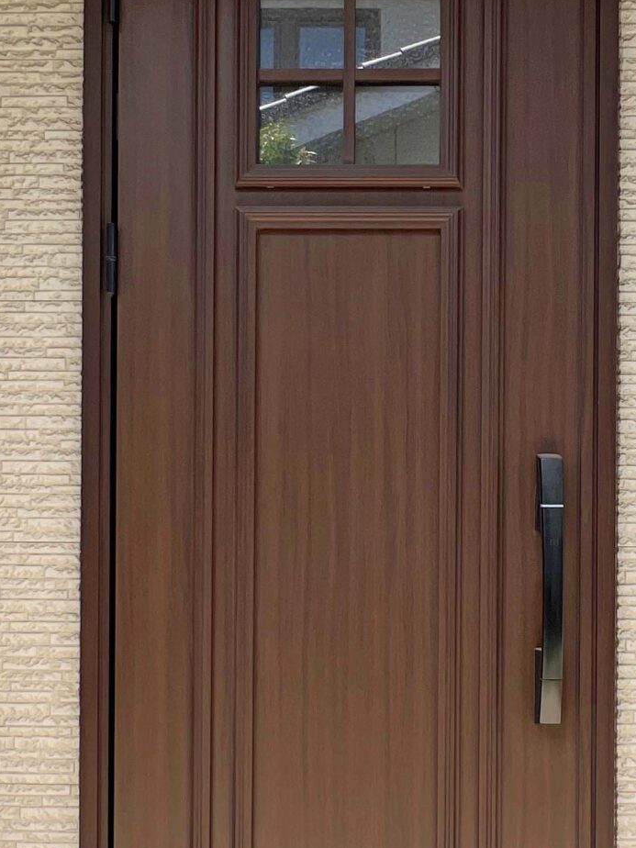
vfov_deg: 51.0
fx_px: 882
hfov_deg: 39.5
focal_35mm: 36
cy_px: 508
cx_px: 378
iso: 32
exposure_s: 1/230
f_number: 1.8
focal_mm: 1.57
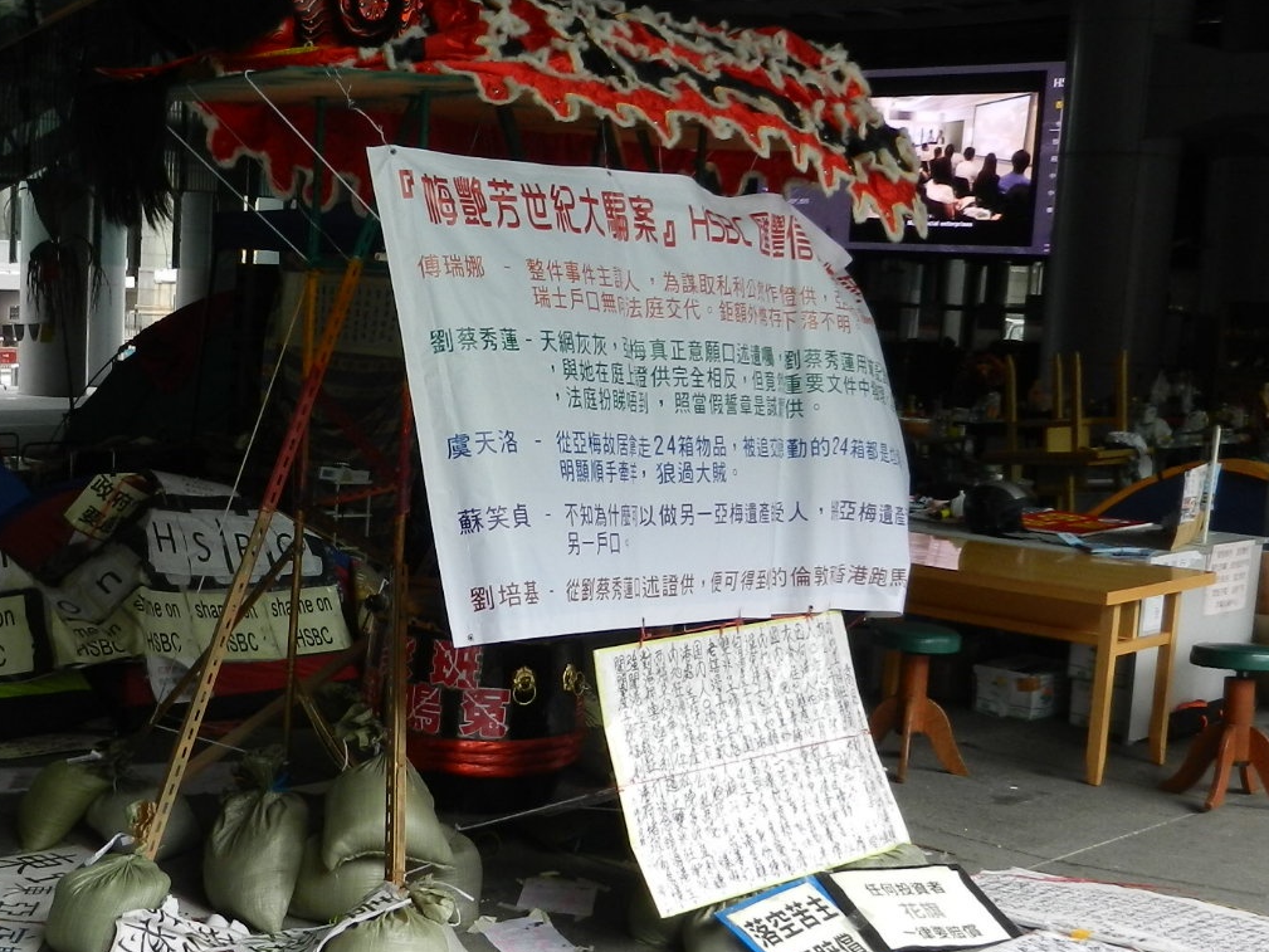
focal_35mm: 46
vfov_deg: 31.5
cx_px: 353
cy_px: 455
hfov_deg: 40.3
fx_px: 1687
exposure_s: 1/100
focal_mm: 5.1
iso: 160
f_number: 3.6
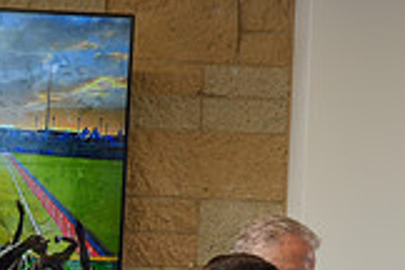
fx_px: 2092
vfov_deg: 7.2
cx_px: -28
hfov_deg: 10.9
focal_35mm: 186
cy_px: 464
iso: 400
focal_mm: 52
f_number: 3.5
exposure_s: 1/60
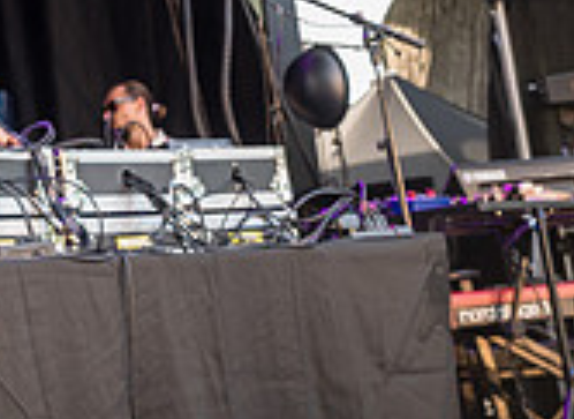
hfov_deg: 14.3
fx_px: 2200
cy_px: -251
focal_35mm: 134
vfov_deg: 10.4
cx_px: -162
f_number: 5
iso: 500
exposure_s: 1/125
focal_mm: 35
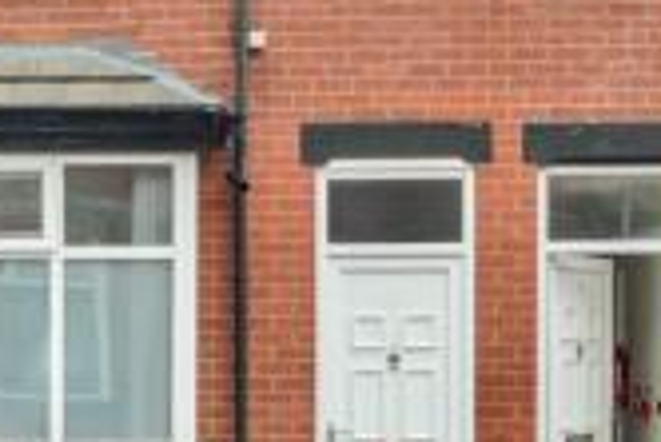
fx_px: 1103
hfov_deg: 30.9
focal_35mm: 60
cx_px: -6
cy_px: 14
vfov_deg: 21.9
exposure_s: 1/200
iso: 400
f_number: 7.1
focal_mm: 14
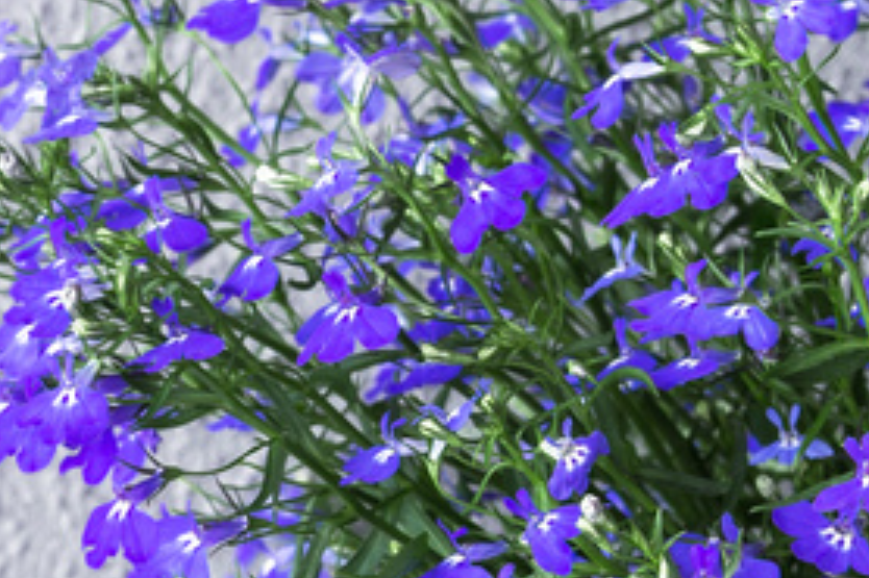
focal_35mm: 281
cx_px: -116
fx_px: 6779
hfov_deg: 7.3
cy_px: 773
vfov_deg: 4.9
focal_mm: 65
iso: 100
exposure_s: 1/20
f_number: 8
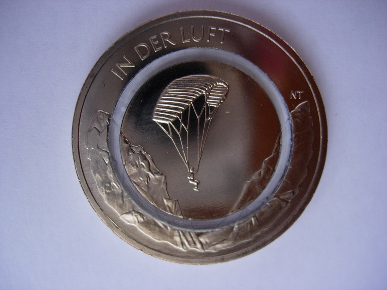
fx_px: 425
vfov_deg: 37.7
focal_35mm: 38
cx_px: 194
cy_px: 145
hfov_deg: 49.0
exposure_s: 1/32
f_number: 2.8
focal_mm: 7.8
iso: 64
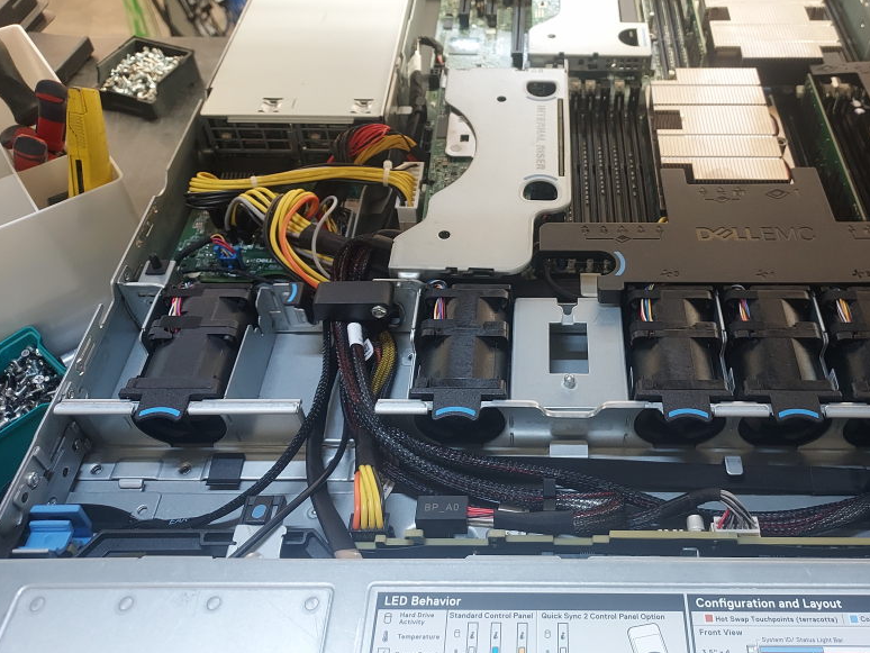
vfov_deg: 45.1
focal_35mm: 31
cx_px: 556
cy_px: 248
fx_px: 779
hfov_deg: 57.4
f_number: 1.8
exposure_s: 1/60
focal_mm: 4.6
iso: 400
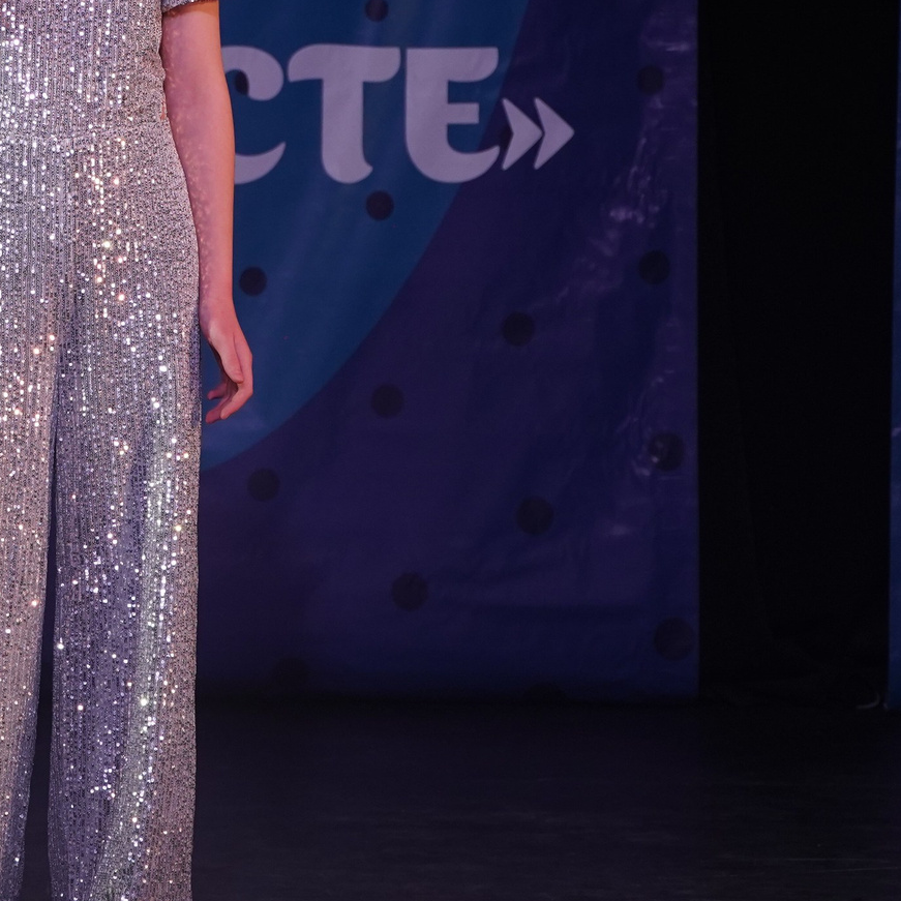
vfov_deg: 4.2
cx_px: 77
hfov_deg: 4.2
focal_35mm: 417
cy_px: 252
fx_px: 12280
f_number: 5.6
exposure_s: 1/250
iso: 1600
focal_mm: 167
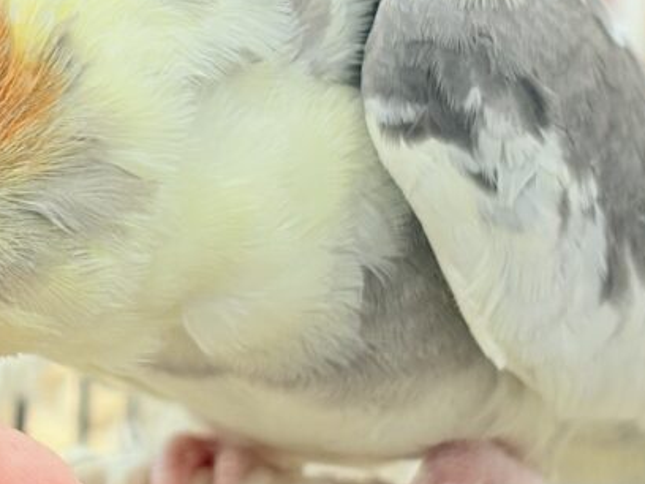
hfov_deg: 12.8
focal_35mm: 153
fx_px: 2851
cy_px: 141
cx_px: 24
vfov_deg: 9.7
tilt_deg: -9.7
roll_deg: +1.6
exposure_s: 1/50
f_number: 1.6
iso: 50
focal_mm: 5.96
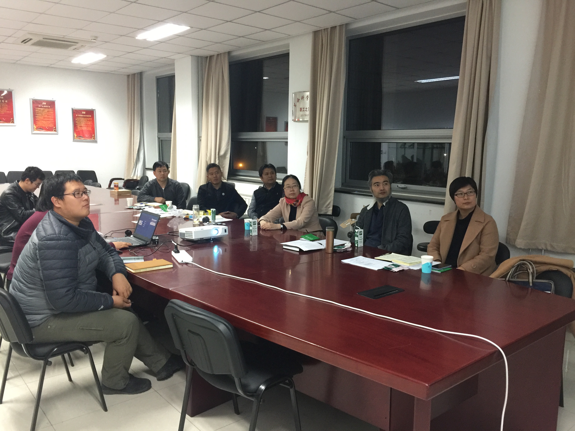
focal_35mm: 29
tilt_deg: -8.6
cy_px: 216
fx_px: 482
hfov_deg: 61.7
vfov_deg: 48.2
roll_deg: +0.0
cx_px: 288
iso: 125
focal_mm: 4.15
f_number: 2.2
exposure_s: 1/10
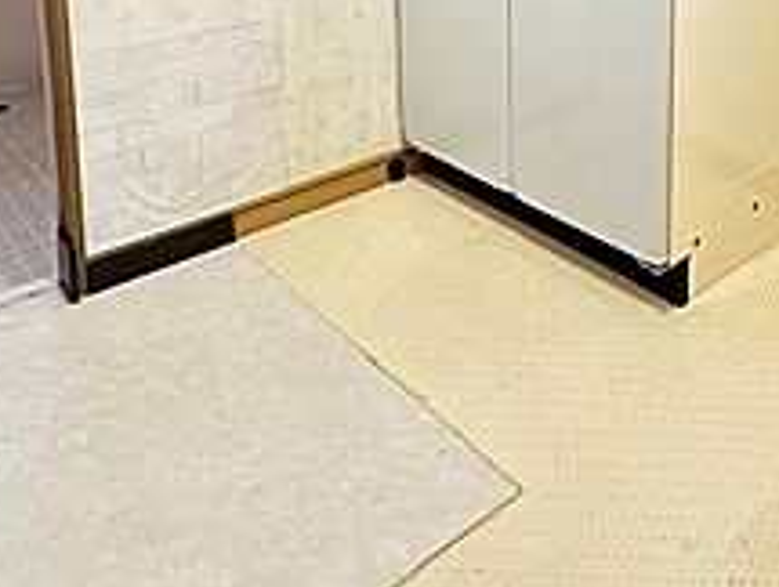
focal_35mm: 39
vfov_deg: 31.7
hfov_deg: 47.2
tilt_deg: -7.6
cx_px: 507
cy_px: -94
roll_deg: +0.4
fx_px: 879
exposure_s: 1/60
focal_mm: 2.22
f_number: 2.2
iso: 1250
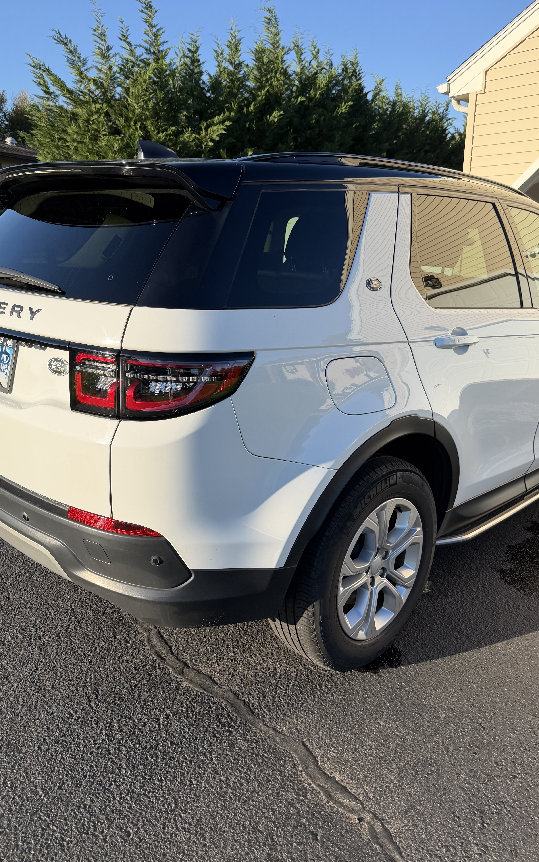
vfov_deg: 70.4
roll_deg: +0.1
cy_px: 423
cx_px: 264
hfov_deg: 47.6
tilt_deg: -17.1
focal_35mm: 26
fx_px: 611
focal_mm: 6.76
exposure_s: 1/3279
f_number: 1.78
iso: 100
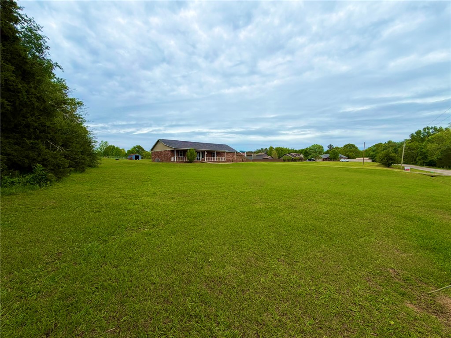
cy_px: 169
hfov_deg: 102.1
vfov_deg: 85.7
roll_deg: +0.4
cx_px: 226
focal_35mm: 14
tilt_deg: -2.4
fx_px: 182
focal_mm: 2.22
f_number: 2.2
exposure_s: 1/770
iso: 25
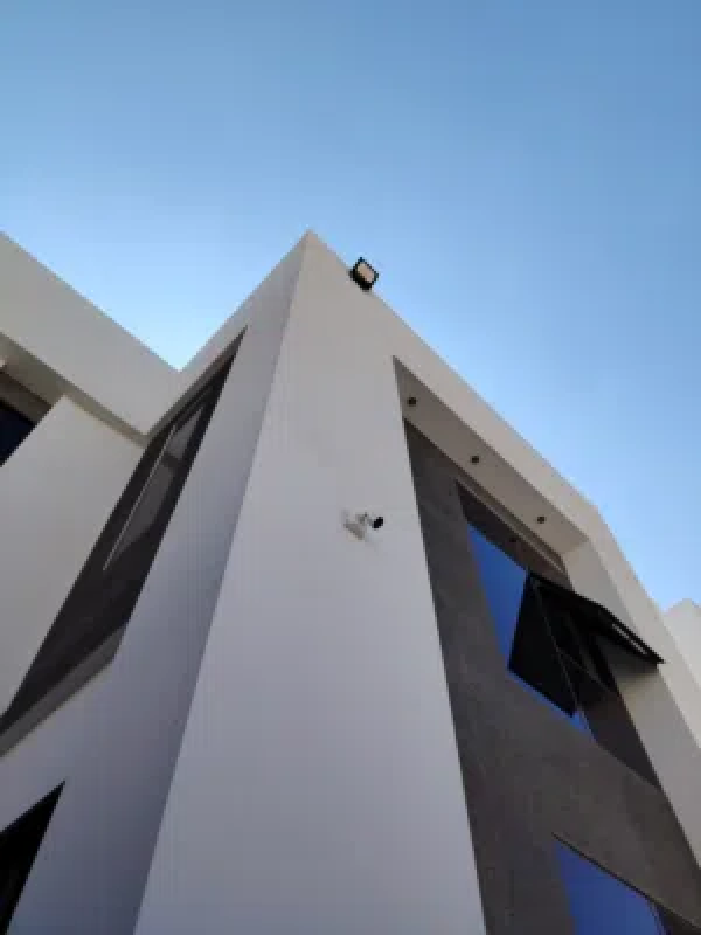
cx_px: 350
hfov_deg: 56.8
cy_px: 468
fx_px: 648
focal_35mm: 24
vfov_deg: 71.6
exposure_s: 1/720
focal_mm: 5.25
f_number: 1.75
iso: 100
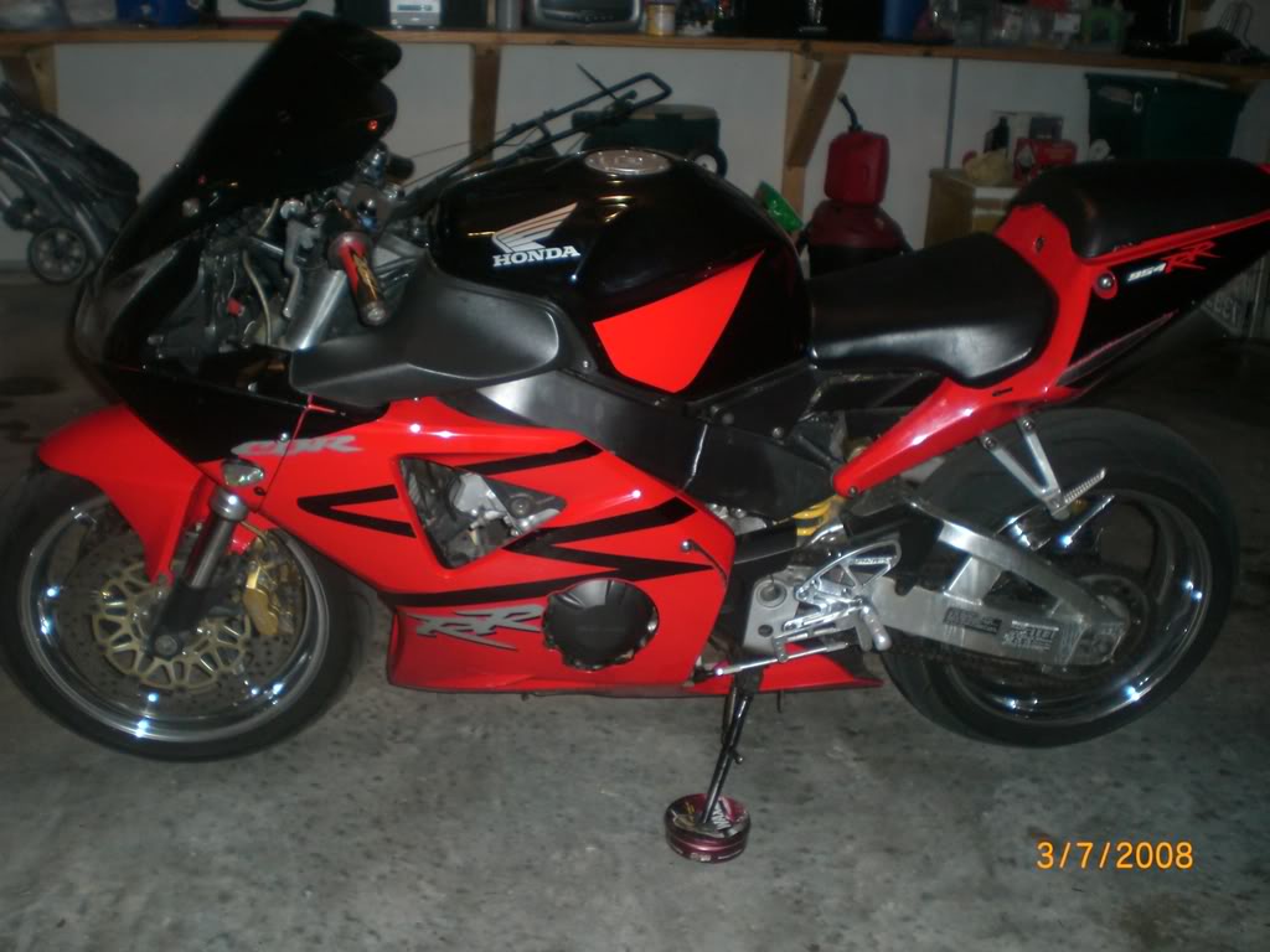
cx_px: 635
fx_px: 1394
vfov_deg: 37.7
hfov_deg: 49.0
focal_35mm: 38
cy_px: 476
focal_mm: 6.3
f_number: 3.1
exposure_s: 1/60
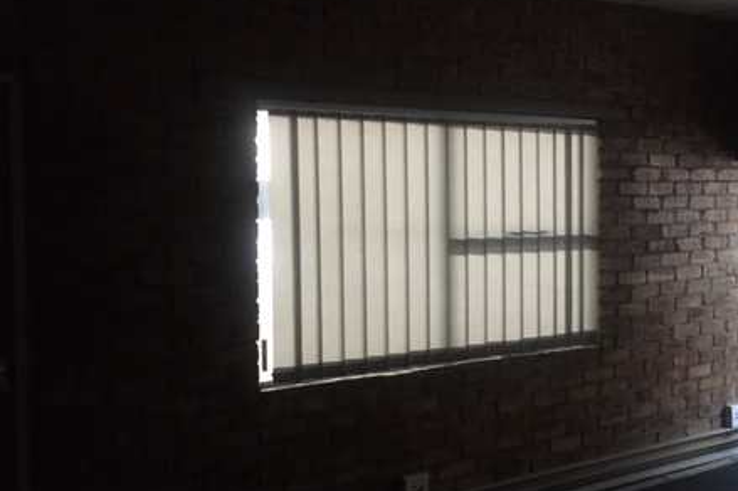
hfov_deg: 44.0
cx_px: 484
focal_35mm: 44
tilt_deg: -4.2
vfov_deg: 30.5
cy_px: 244
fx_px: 901
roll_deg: +1.3
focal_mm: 4.15
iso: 640
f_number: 2.2
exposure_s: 1/17
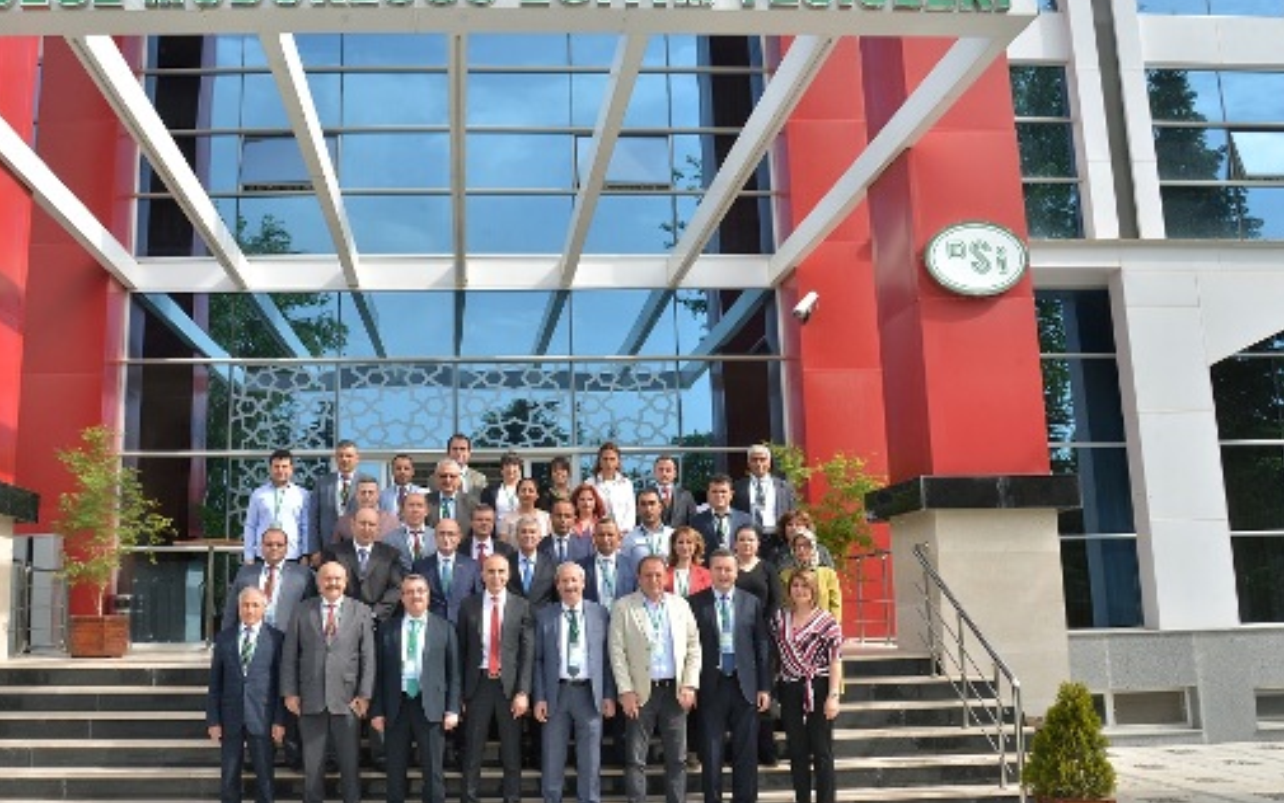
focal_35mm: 31
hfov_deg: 60.6
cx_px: 501
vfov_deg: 40.6
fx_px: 1085
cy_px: 421
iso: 200
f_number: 13
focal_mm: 24
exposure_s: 1/125
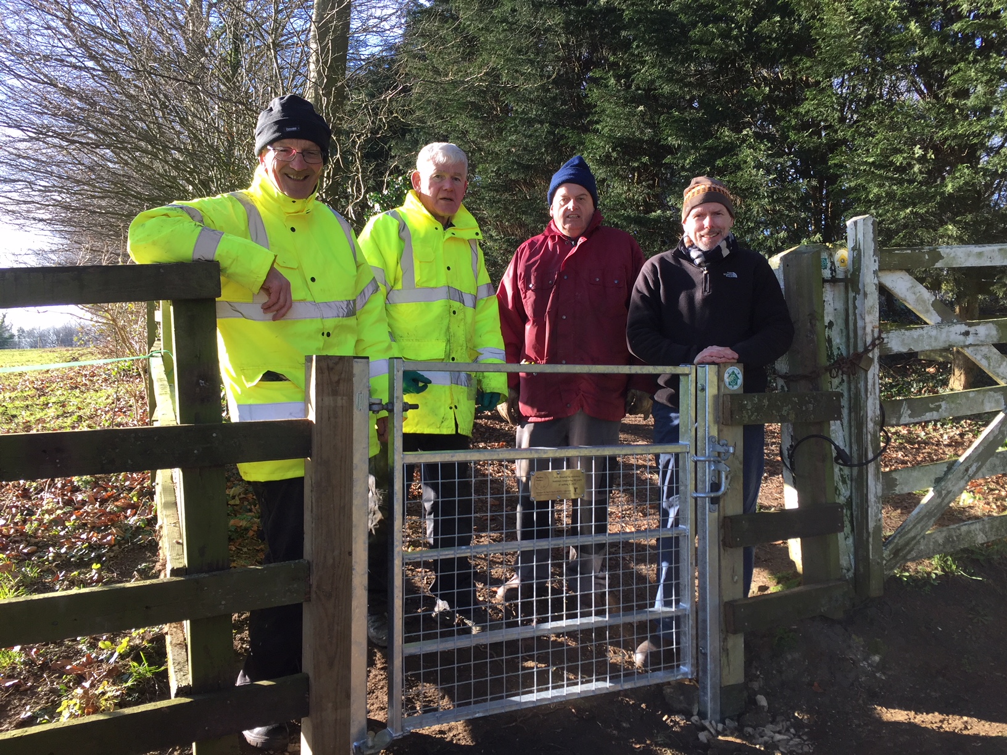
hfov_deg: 61.7
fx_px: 844
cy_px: 378
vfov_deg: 48.2
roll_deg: +1.3
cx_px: 504
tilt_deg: -0.8
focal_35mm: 29
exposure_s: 1/200
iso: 32
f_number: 2.2
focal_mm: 4.15
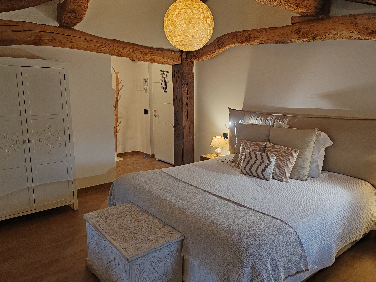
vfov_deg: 51.4
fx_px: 293
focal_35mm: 27
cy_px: 141
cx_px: 188
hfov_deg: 65.3
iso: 500
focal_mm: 6.12
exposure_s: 1/100
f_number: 1.9
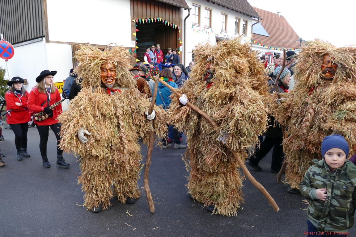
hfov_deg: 71.5
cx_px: 178
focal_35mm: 25
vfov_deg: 51.3
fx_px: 247
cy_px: 118
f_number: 2.8
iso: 125
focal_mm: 9.12
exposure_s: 1/160
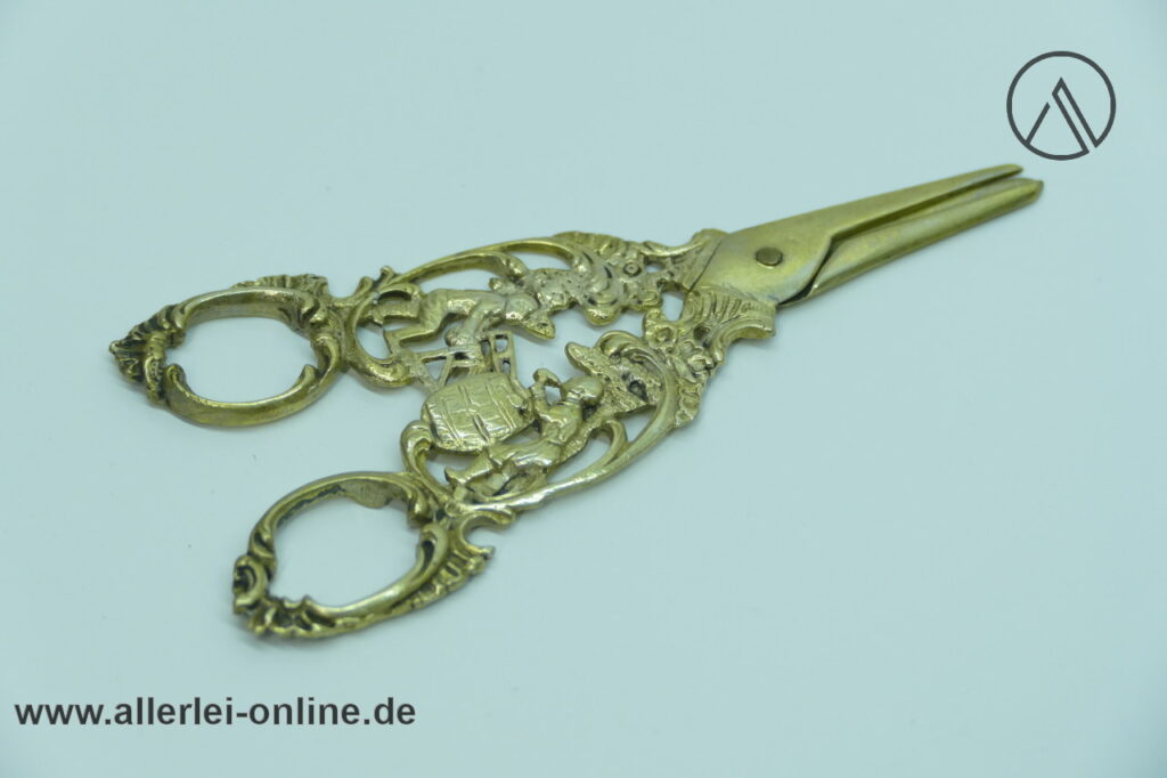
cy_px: 389
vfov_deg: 10.5
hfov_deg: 15.8
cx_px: 584
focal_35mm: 130
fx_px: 4213
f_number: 3.9
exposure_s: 1/80
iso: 400
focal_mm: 47.46
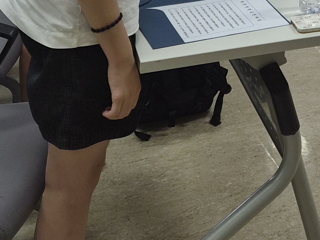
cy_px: -210
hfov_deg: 21.2
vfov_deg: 14.6
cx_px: 362
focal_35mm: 87
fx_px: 804
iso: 80
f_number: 1.8
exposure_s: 1/180
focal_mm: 5.4
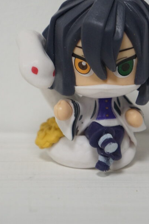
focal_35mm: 126
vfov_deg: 16.3
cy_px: 73
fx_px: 783
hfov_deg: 10.9
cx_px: 91
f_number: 5
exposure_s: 1/80
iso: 1600
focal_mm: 51
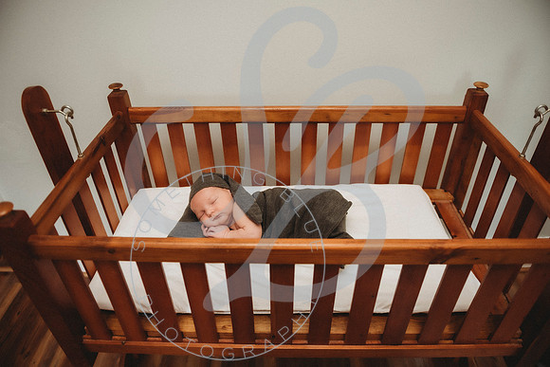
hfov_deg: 72.1
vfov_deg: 51.8
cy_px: 184
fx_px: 378
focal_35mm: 25
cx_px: 270
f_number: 2.8
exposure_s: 1/125
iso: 400
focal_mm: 24
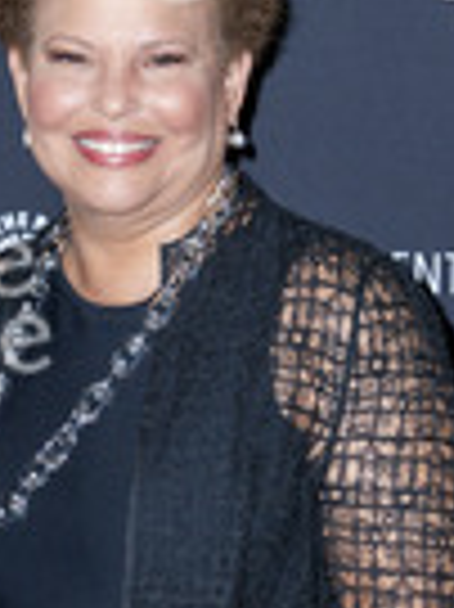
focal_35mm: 137
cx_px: -47
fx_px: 2400
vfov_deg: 14.2
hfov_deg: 10.7
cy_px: 572
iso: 400
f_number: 4.5
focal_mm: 48
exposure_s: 1/320
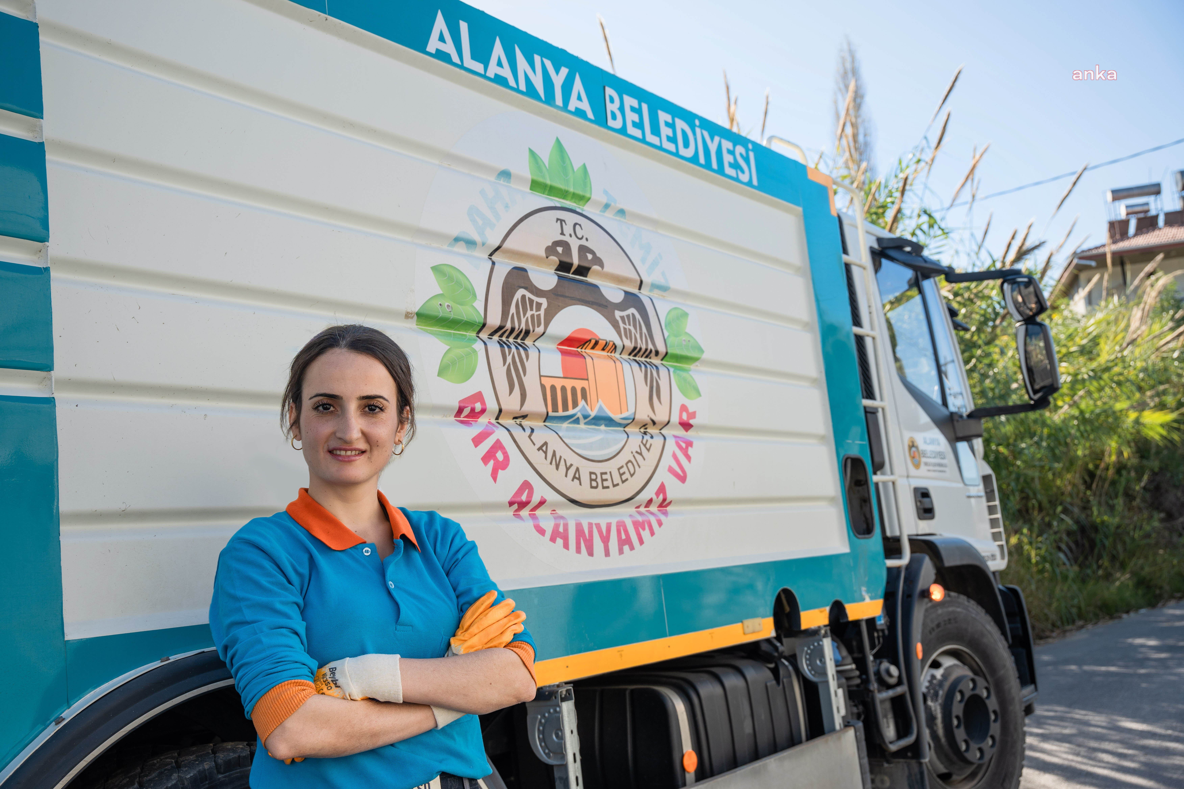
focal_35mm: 36
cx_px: 592
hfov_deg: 53.1
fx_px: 1184
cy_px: 394
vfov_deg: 36.9
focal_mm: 36
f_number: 4.5
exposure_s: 1/400
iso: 100
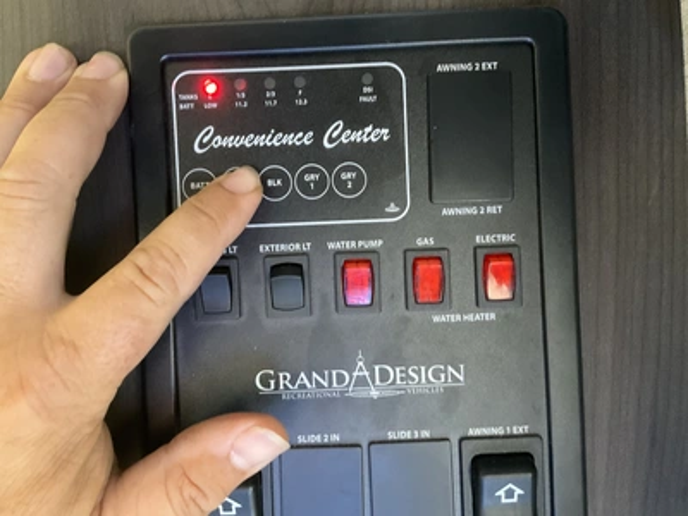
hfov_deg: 61.7
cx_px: 344
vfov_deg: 48.2
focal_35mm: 29
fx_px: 576
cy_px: 258
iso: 320
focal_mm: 3
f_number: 1.8
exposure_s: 1/30
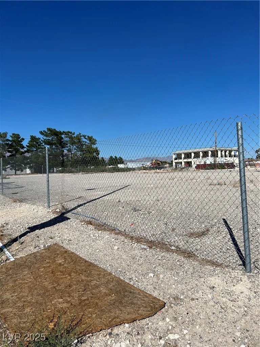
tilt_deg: +1.4
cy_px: 174
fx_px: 260
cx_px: 130
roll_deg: +3.0
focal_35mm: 26
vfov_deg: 67.3
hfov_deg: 53.1
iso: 50
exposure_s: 1/9434
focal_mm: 5.7
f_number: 1.5
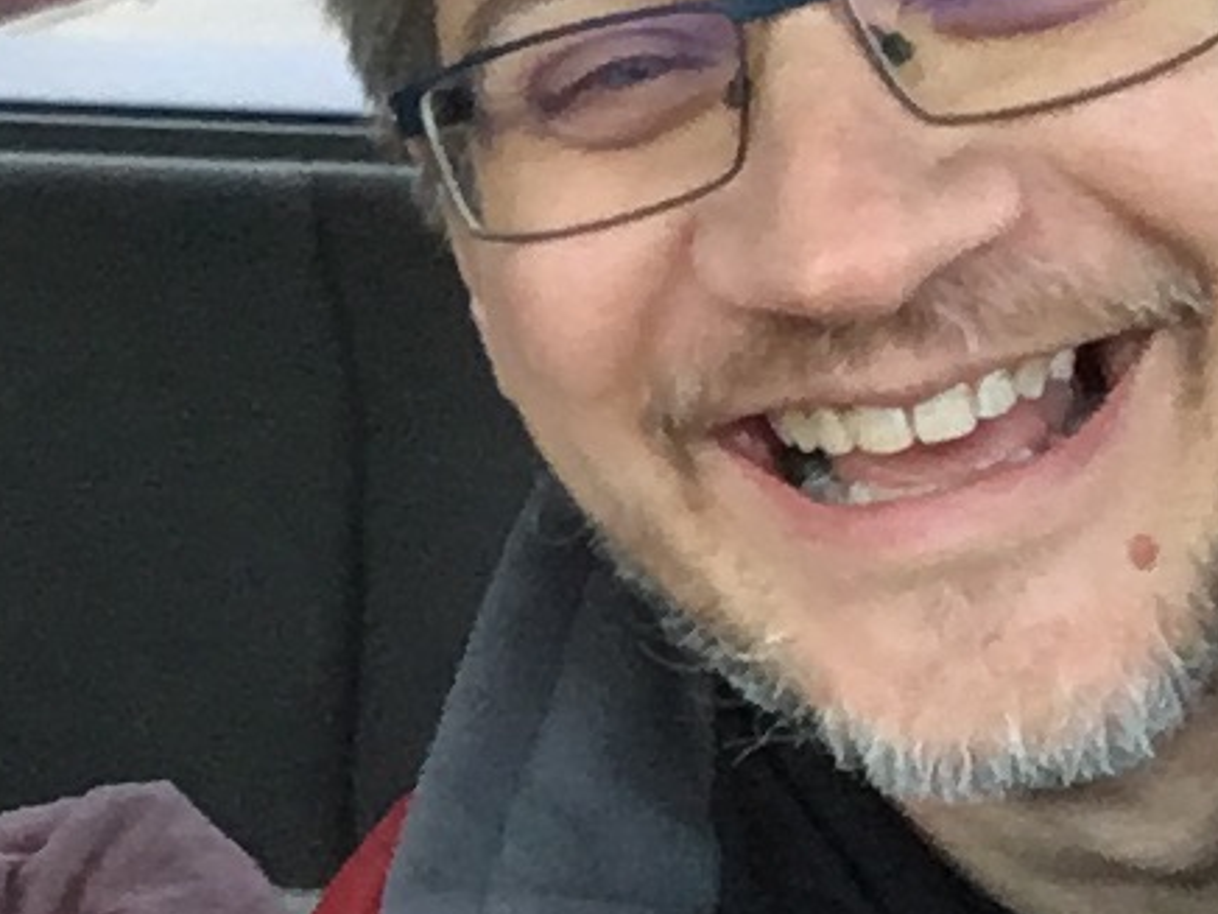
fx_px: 3202
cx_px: -218
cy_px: 486
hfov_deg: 20.3
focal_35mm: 91
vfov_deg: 16.2
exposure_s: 1/20
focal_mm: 2.15
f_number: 2.4
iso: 400
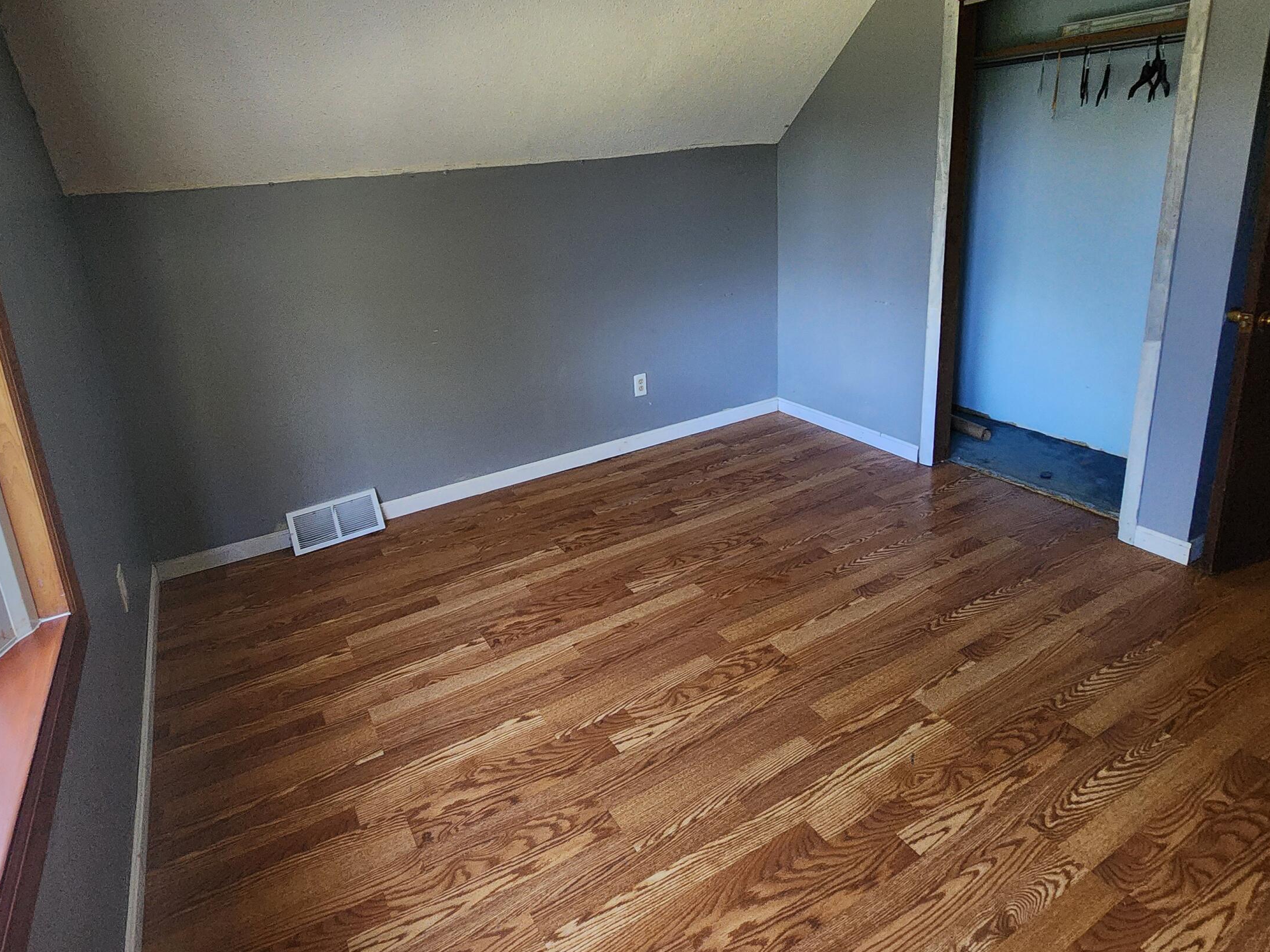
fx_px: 660
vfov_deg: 70.1
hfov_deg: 87.0
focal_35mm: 18
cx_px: 529
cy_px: 339
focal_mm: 2.2
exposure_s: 1/60
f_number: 2.2
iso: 400
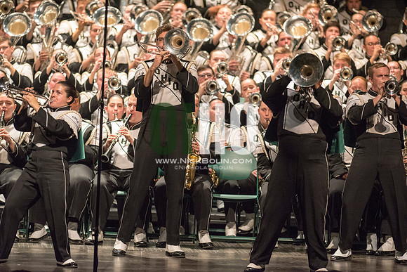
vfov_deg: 4.6
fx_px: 3392
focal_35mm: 300
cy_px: 136
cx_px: 204
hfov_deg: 6.9
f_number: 2.8
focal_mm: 300
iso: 4000
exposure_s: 1/500
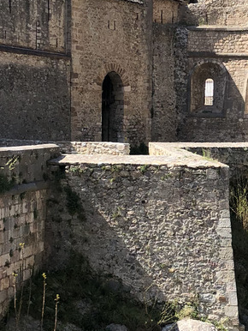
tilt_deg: -4.0
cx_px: 234
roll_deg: -0.5
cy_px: 190
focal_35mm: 87
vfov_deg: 22.5
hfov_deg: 16.7
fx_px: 830
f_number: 1.8
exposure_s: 1/1600
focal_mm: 4
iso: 20
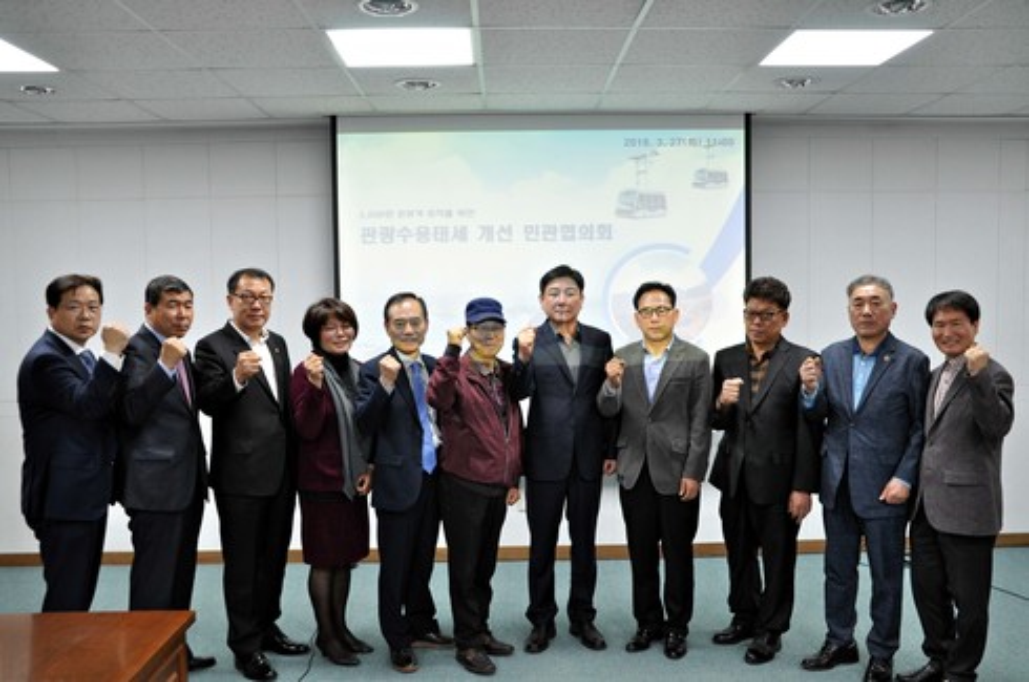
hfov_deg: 59.6
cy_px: 341
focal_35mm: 32
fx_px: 899
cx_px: 514
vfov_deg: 41.6
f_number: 4.8
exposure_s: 1/30
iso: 400
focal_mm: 21
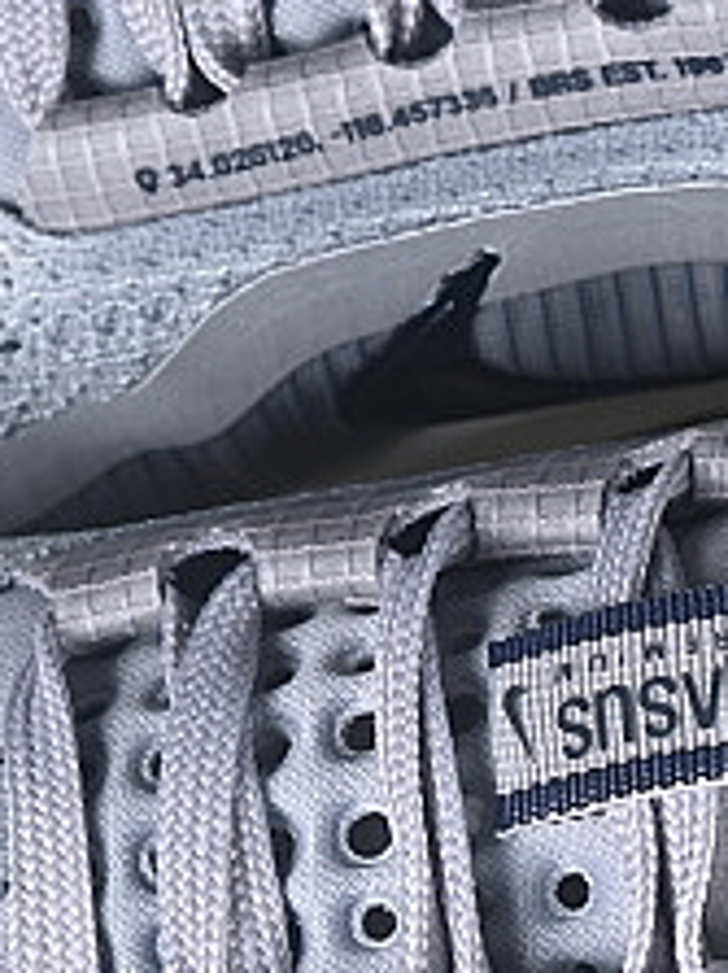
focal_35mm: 350
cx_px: 654
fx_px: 9824
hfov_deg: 4.2
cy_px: 685
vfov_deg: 5.7
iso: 160
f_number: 7.1
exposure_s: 1/80
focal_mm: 50
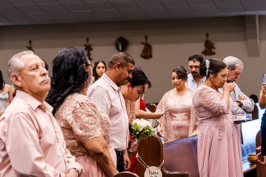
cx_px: 132
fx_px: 960
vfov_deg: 10.5
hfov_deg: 15.8
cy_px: 84
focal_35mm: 130
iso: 2000
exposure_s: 1/200
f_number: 3.5
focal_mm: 75
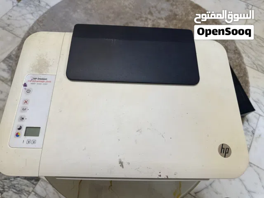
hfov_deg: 71.6
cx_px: 132
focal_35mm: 24
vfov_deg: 56.8
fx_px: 183
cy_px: 99
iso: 160
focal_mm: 6.86
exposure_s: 1/100
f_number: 1.78
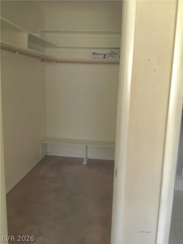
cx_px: 92
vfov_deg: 58.4
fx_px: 219
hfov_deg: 45.4
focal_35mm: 31
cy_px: 122
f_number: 2.4
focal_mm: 3.3
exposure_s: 1/15
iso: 400
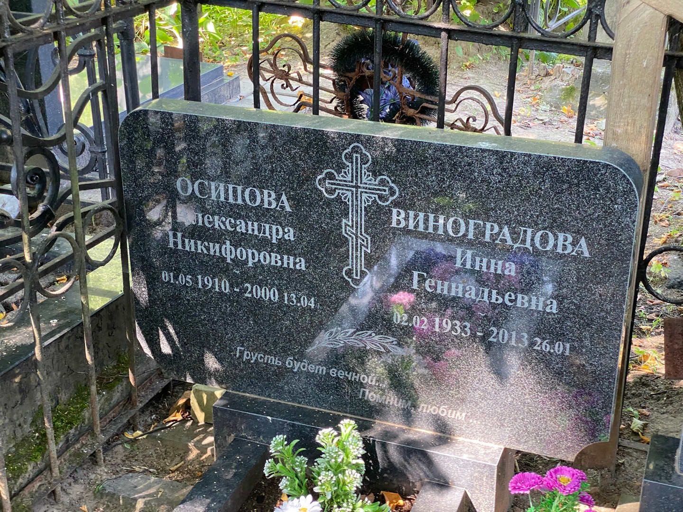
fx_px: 1026
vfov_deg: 28.0
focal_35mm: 52
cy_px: 256
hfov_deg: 36.8
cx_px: 342
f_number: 2
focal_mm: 6
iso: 160
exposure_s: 1/60
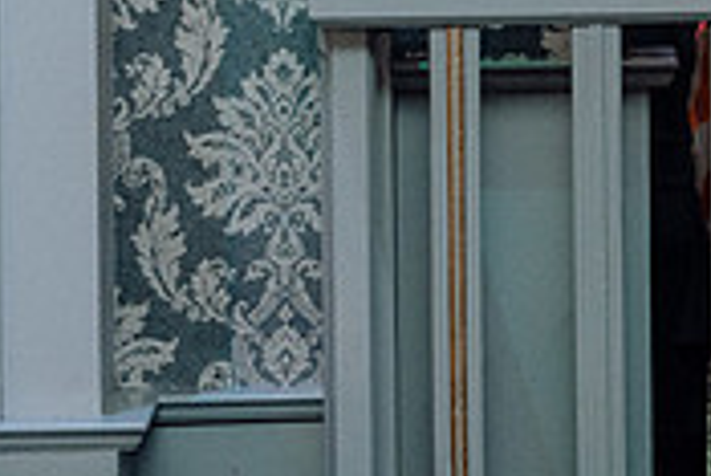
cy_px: -132
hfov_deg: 8.8
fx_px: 4586
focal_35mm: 232
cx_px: 845
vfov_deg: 5.9
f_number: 3.5
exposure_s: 1/160
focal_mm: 70
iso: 2500
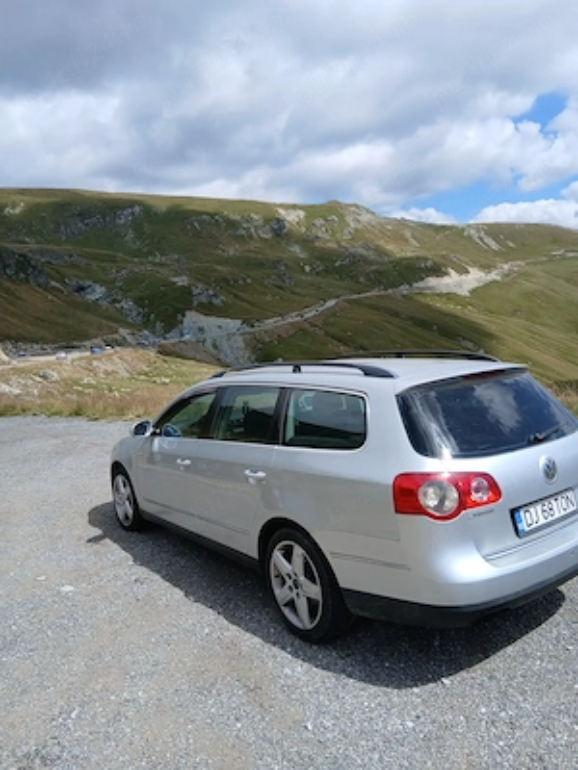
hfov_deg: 53.1
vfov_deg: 67.3
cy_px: 385
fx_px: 579
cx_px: 289
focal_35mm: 26
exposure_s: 1/609
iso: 20
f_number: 1.8
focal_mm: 3.98
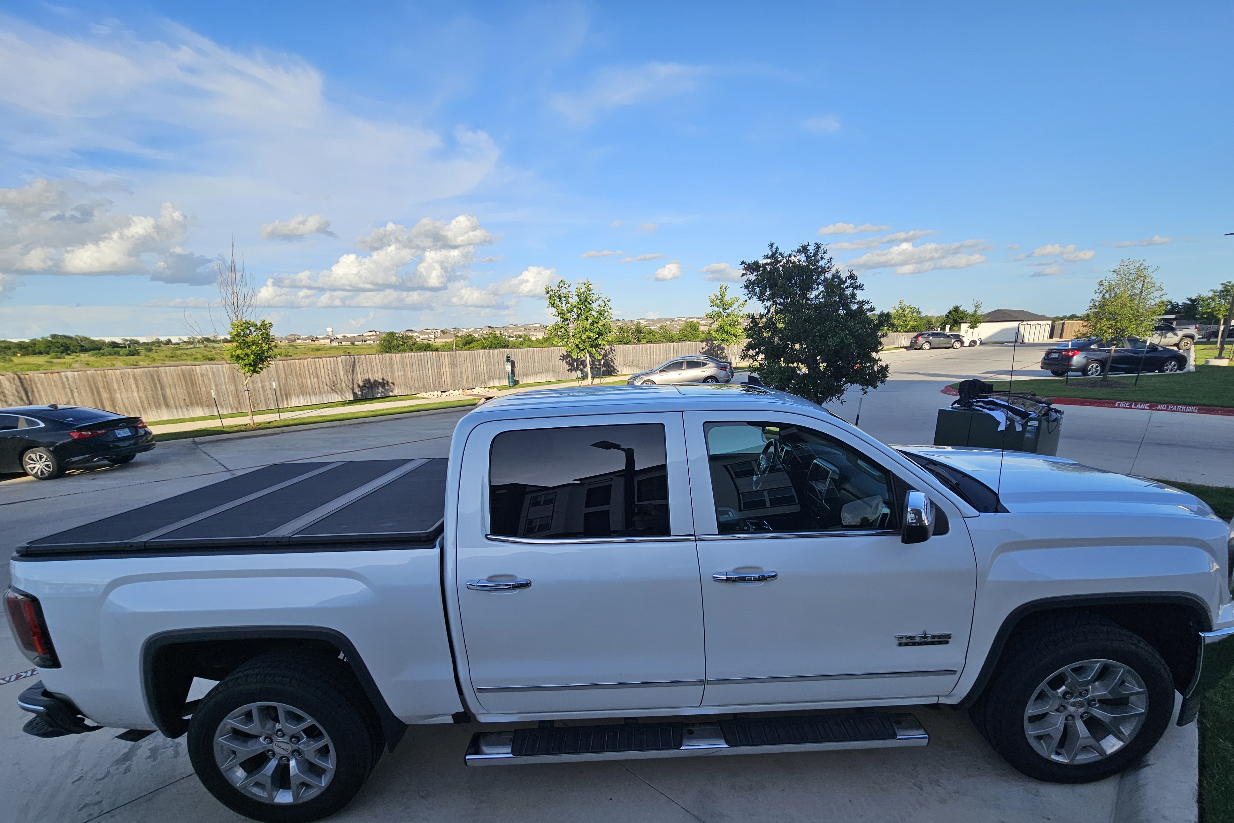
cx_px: 638
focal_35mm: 14
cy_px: 479
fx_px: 480
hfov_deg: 104.2
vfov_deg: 80.6
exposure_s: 1/1429
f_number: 2.2
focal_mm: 2.2
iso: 50
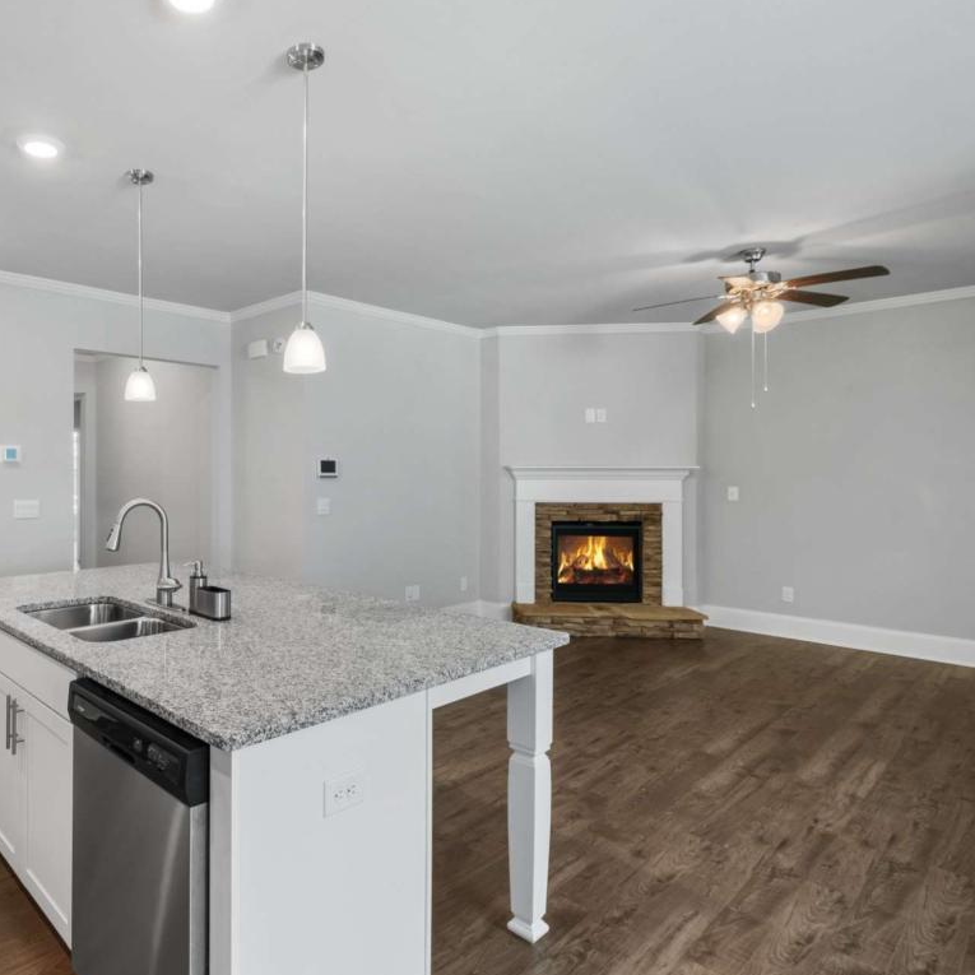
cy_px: 484
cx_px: 292
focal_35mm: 20
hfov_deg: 71.6
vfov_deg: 74.8
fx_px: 637
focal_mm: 10
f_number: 8
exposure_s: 1/2
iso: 400
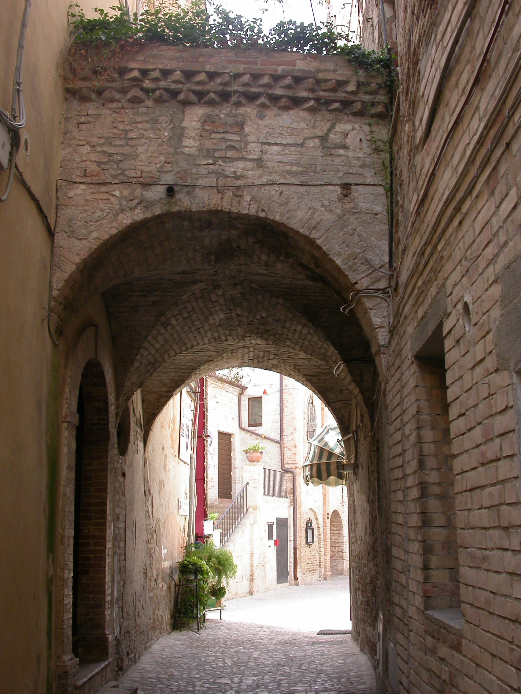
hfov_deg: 37.7
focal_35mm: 38
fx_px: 763
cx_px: 260
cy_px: 347
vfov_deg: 49.0
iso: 100
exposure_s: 1/94
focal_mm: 7.85
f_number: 4.2
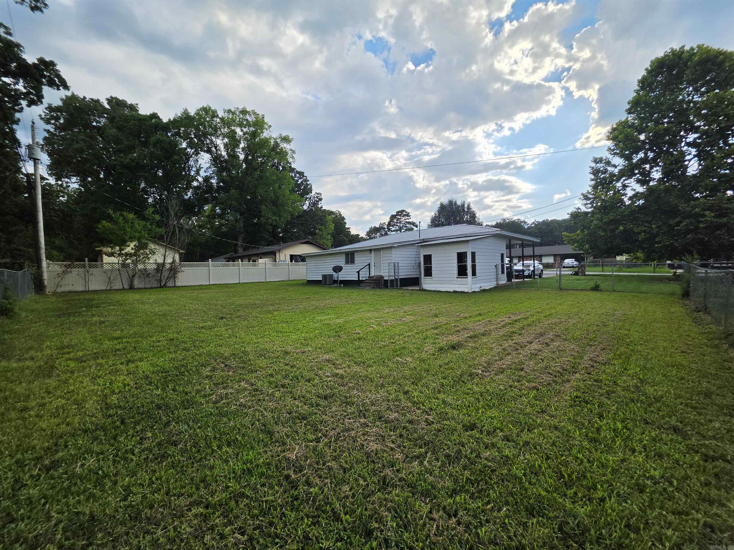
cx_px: 367
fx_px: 276
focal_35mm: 13
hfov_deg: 106.2
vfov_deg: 89.9
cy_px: 275
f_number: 1.9
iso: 32
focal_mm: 2.2
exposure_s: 1/2082
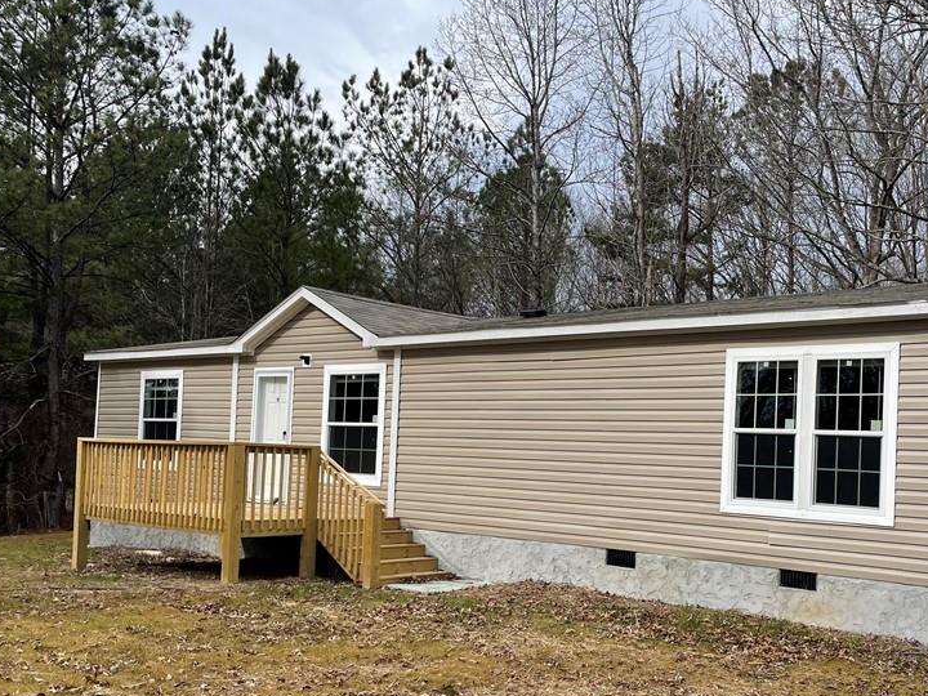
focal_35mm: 37
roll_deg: -3.8
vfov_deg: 38.4
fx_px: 992
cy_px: 434
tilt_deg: +1.7
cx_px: 565
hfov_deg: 49.8
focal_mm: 4.2
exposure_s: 1/2398
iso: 32
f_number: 1.6
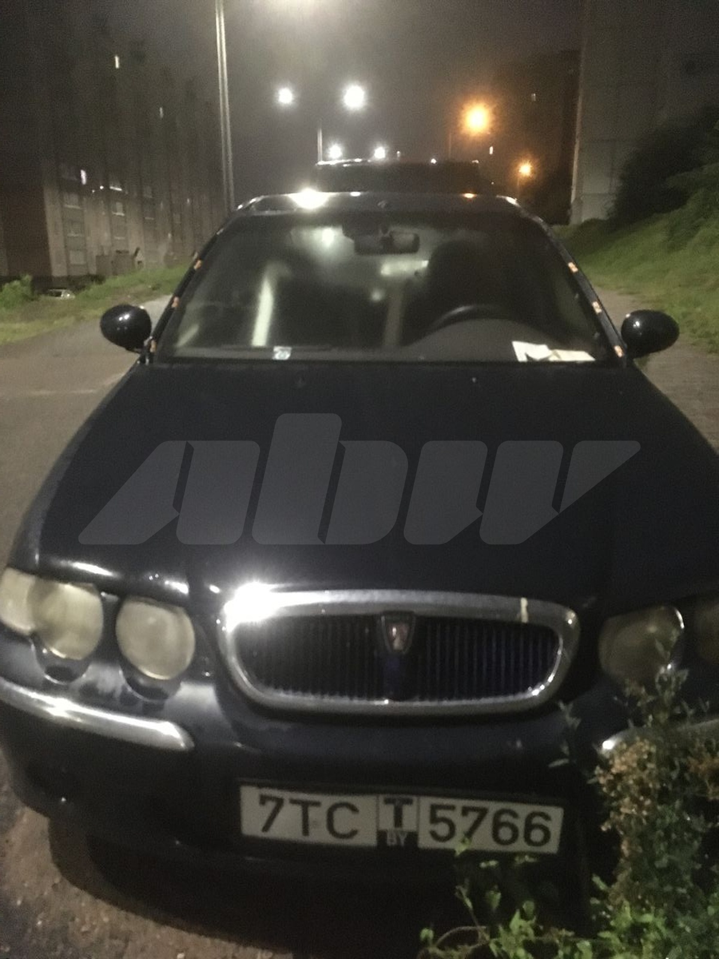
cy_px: 480
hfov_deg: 48.2
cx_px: 360
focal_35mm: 29
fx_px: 803
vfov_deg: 61.7
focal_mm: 4.15
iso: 1250
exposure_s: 1/17
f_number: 2.2
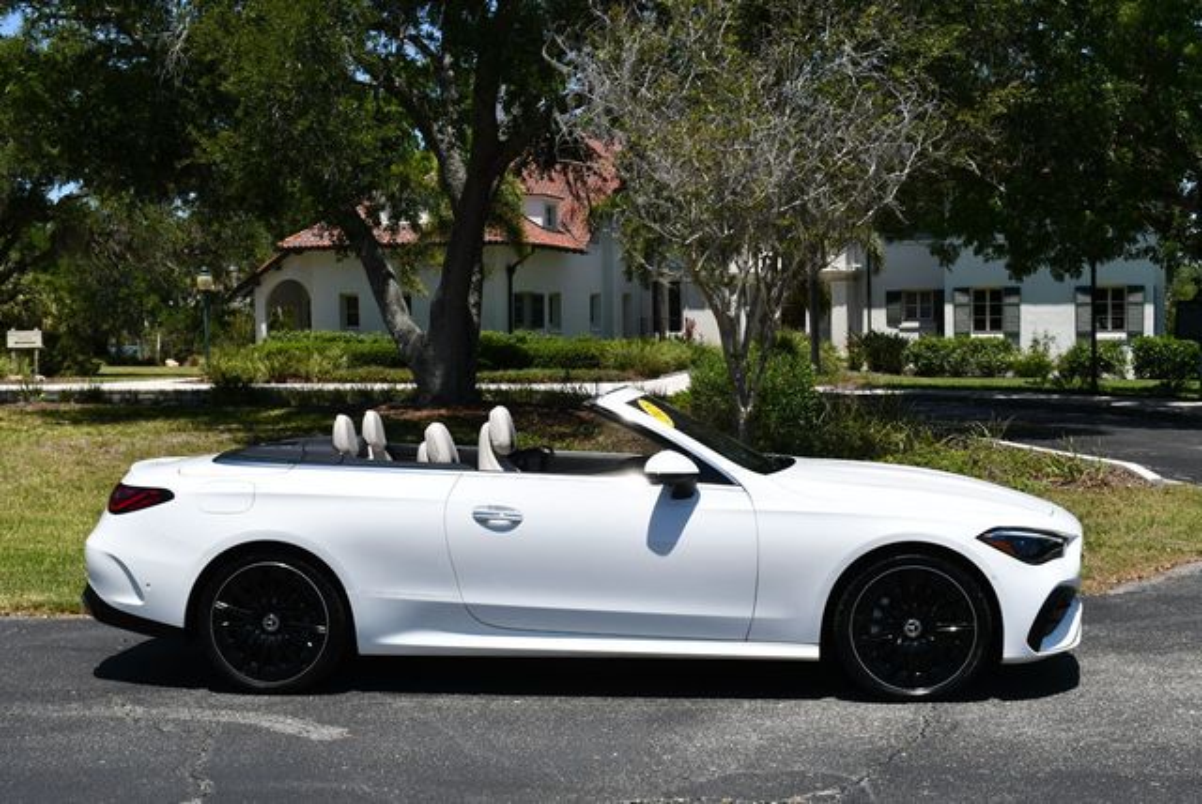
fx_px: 1604
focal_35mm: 48
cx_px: 601
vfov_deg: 28.1
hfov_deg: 41.1
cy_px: 402
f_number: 9
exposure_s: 1/320
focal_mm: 24
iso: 100
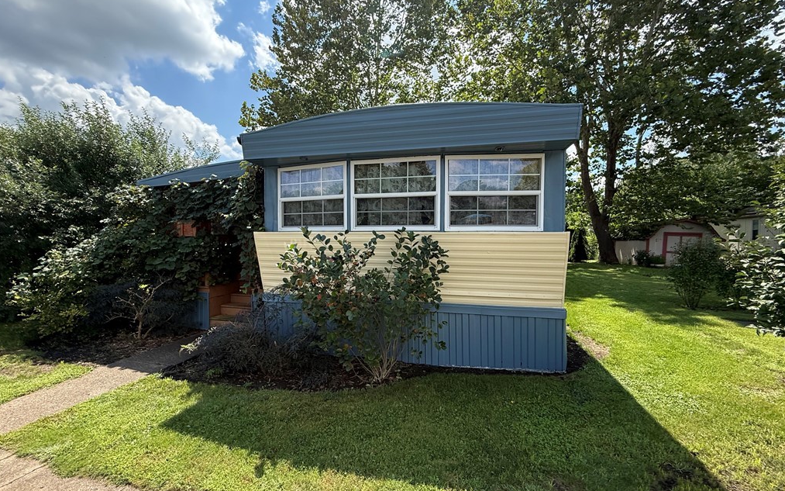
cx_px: 389
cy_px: 252
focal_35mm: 15
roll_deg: -0.9
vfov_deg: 74.8
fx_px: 321
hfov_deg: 101.5
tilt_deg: -1.1
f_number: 2.2
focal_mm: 2.22
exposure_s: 1/1050
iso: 64
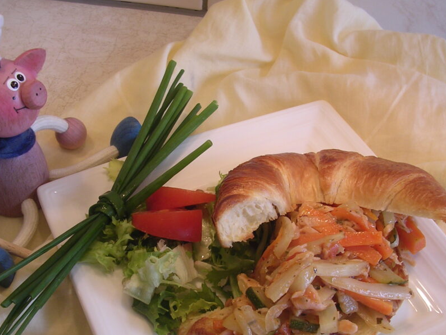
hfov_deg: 38.9
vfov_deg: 29.6
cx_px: 211
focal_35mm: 49
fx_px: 632
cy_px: 204
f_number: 2.8
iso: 100
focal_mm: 5.8
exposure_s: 1/109
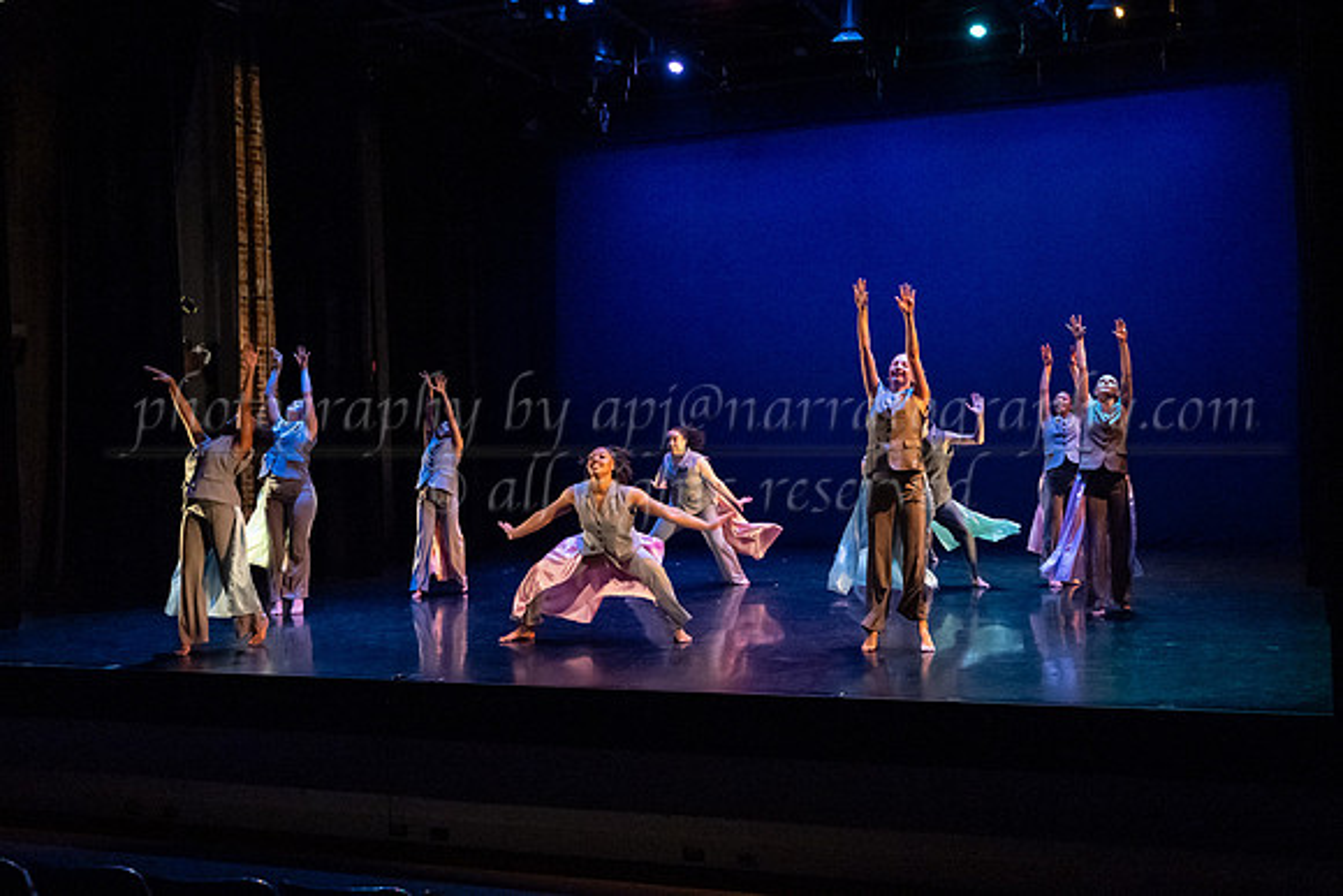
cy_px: 469
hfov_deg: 53.8
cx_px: 822
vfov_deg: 37.8
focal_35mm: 35
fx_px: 1310
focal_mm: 28
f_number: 4
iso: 6400
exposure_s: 1/400
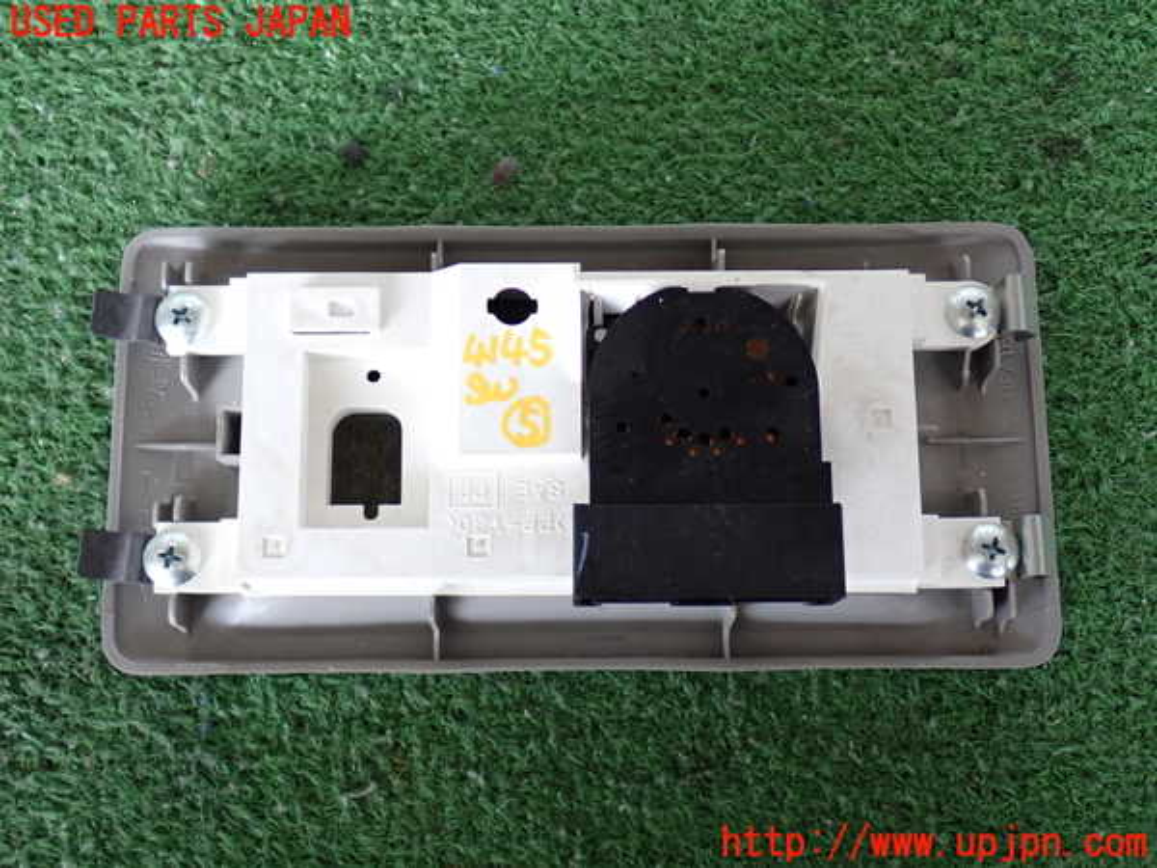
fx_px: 1471
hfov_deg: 42.9
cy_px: 434
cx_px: 578
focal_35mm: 44
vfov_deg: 32.9
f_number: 2.9
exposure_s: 1/40
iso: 320
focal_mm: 7.84
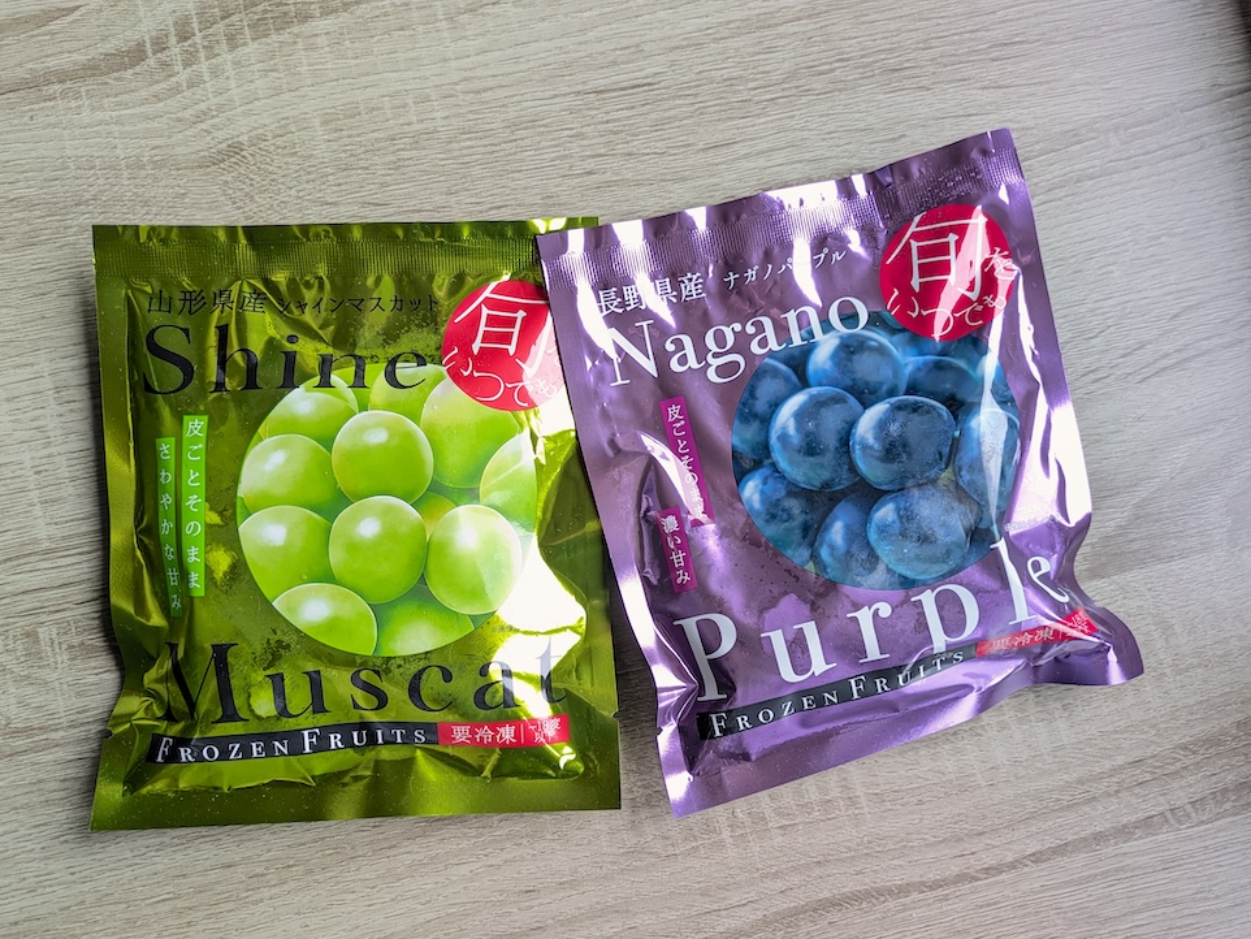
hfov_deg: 67.3
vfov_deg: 53.1
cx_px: 633
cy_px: 460
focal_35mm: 26
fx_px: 940
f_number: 1.89
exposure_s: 1/120
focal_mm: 5.43
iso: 107
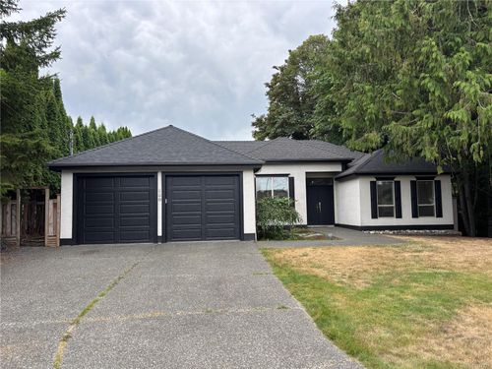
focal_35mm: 26
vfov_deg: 53.1
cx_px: 246
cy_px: 184
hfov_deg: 67.3
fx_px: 370
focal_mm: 5.96
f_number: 1.6
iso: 50
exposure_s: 1/818
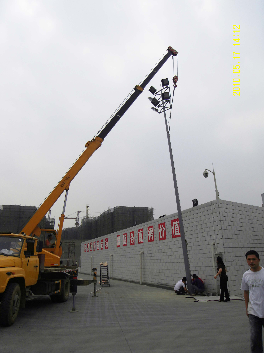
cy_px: 176
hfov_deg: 56.8
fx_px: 244
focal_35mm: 24
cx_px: 132
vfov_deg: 71.6
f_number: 7.3
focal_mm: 4.3
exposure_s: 1/640
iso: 80
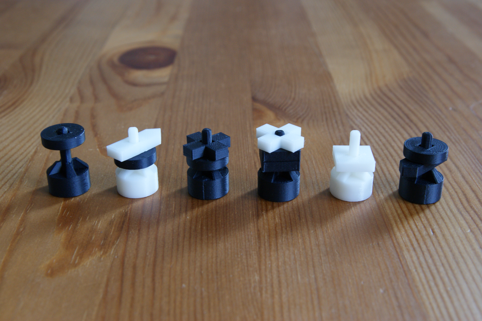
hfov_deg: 37.9
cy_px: 160
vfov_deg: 25.7
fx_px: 702
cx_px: 241
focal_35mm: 52
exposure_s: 1/6
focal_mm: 35
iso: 400
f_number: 8
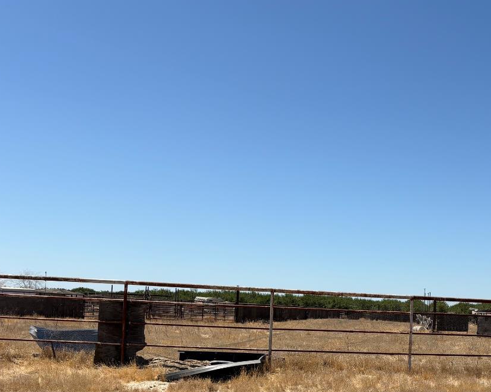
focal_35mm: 46
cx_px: 350
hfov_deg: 39.5
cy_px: 309
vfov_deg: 31.9
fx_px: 668
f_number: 1.6
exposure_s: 1/5348
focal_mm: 5.96
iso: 50
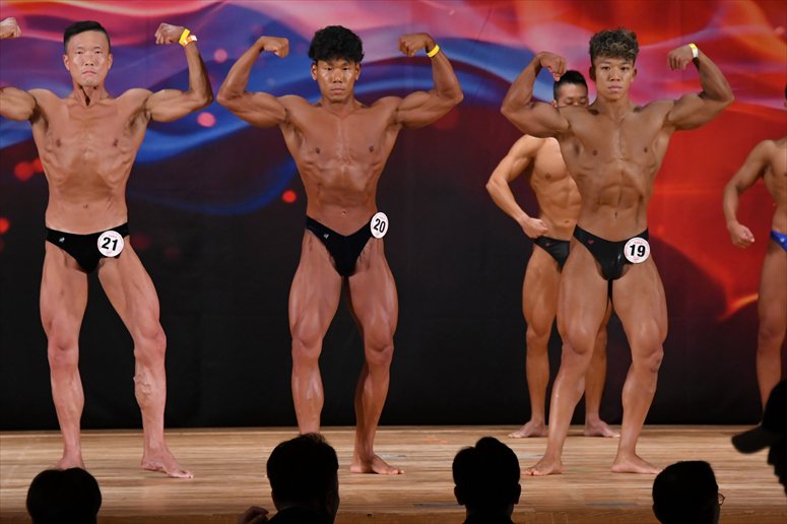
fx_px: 5244
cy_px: 262
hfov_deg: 8.6
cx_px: 394
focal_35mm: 240
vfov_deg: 5.7
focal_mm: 160
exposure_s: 1/400
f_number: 5.6
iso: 3200
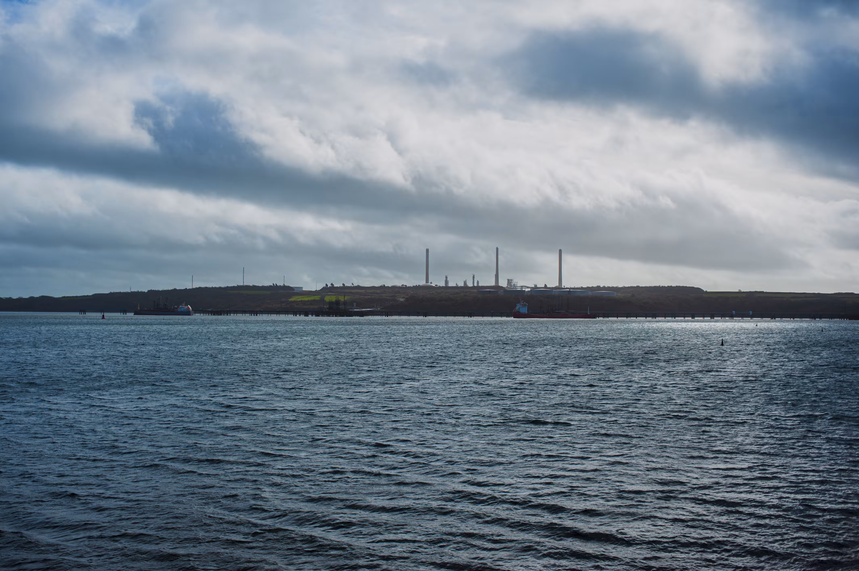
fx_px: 835
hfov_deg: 54.5
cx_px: 430
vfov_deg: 37.8
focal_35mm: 35
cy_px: 286
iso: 200
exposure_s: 1/3200
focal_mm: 35
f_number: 5
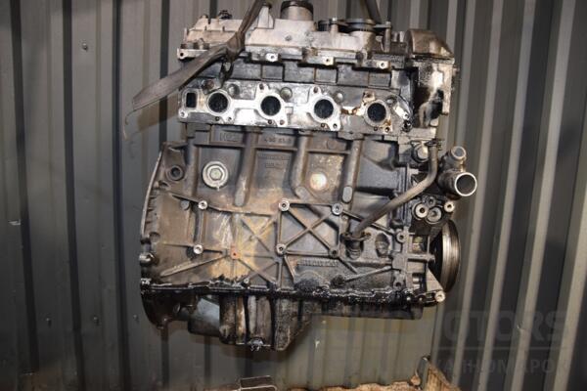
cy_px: 196
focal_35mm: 27
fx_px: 440
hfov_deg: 67.4
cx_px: 294
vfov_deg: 47.9
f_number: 5
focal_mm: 18
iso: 800
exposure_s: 1/60
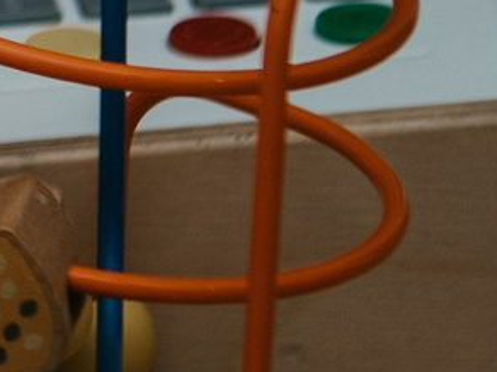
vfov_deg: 2.9
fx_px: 7251
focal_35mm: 505
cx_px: -1474
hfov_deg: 3.7
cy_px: -837
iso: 100
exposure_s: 1/160
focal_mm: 60
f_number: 3.5
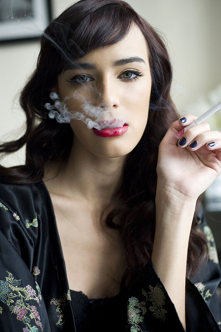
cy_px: 166
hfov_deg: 26.9
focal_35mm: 50
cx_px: 110
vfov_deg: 39.6
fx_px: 461
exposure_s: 1/400
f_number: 2.8
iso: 500
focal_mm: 50
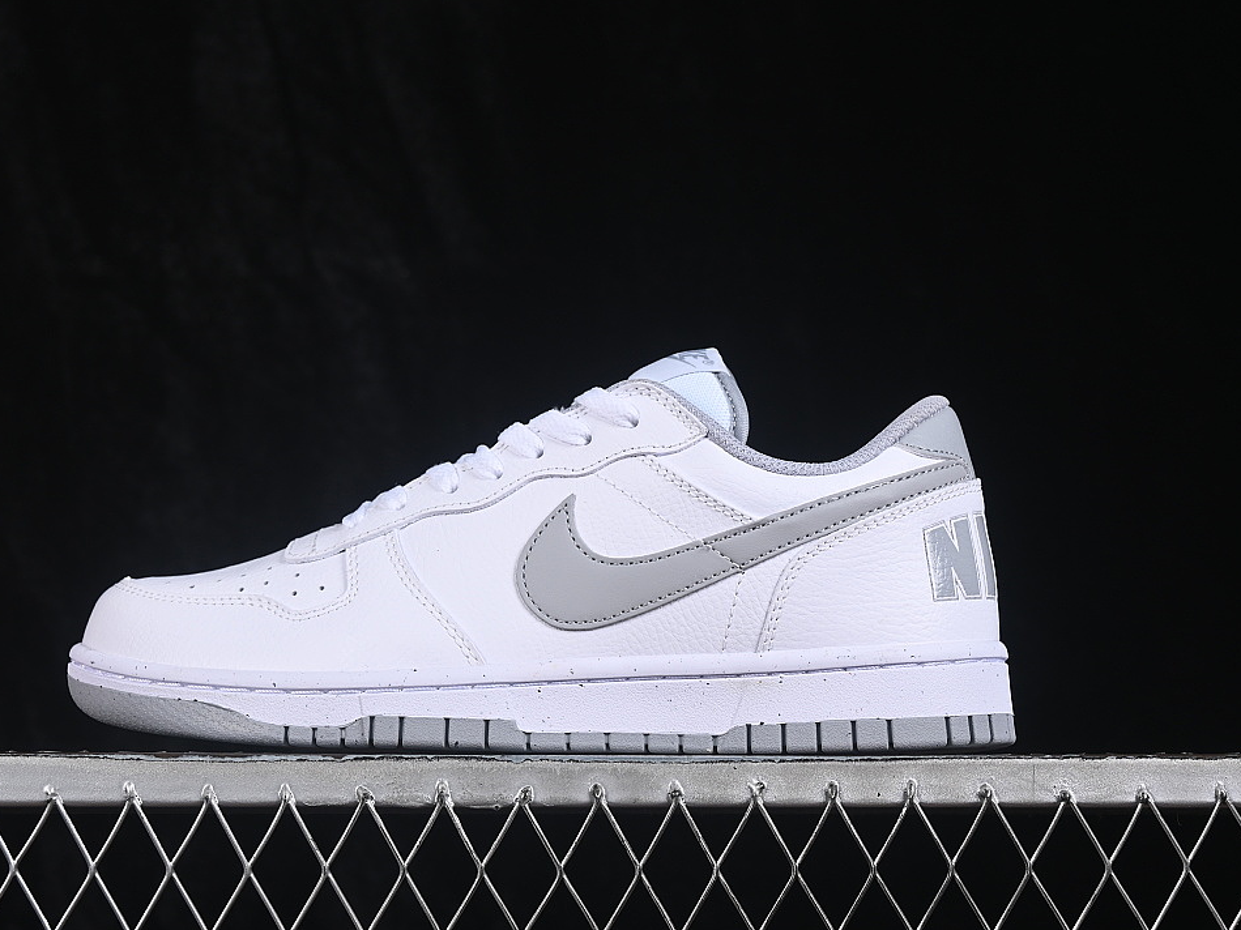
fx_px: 2939
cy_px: 464
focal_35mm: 82
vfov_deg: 18.0
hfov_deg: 23.8
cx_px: 541
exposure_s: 1/80
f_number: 8
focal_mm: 50
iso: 160
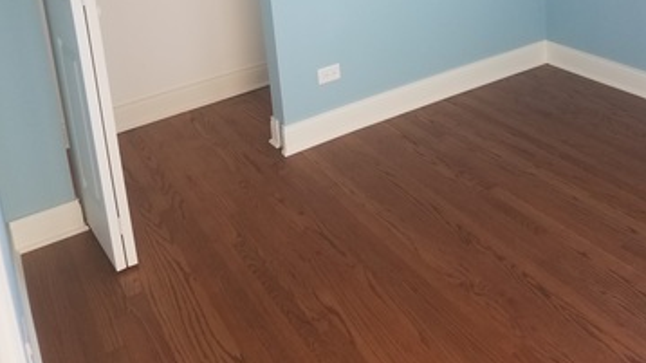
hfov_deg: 52.8
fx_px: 651
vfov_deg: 27.9
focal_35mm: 38
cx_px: 323
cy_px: -52
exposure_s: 1/120
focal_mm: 4.2
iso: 50
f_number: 1.7
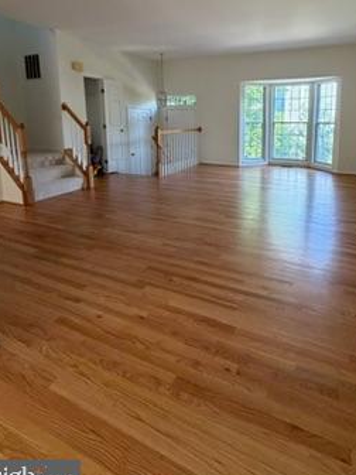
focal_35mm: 20
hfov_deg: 64.9
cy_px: 157
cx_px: 225
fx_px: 274
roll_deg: +1.6
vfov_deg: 79.0
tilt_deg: -8.2
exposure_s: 1/120
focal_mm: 2.22
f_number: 2.2
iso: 250
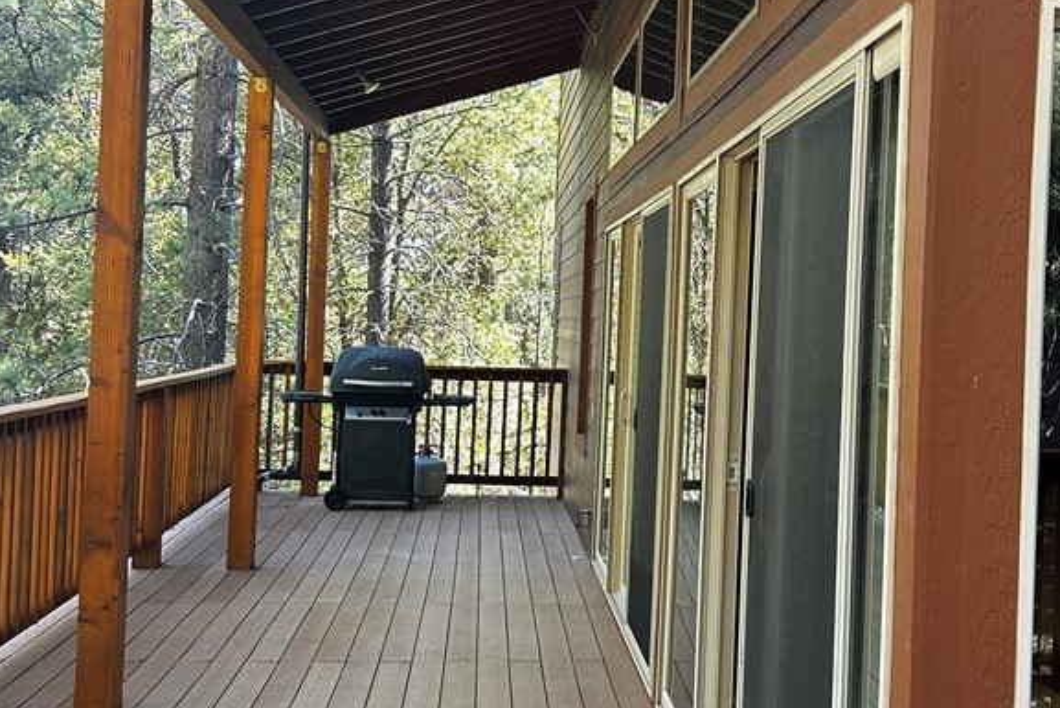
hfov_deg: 40.7
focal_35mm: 48
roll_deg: -2.6
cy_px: 300
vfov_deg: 28.1
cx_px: 691
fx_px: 1414
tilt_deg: +0.3
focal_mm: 5.7
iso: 64
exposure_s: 1/121
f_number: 1.5
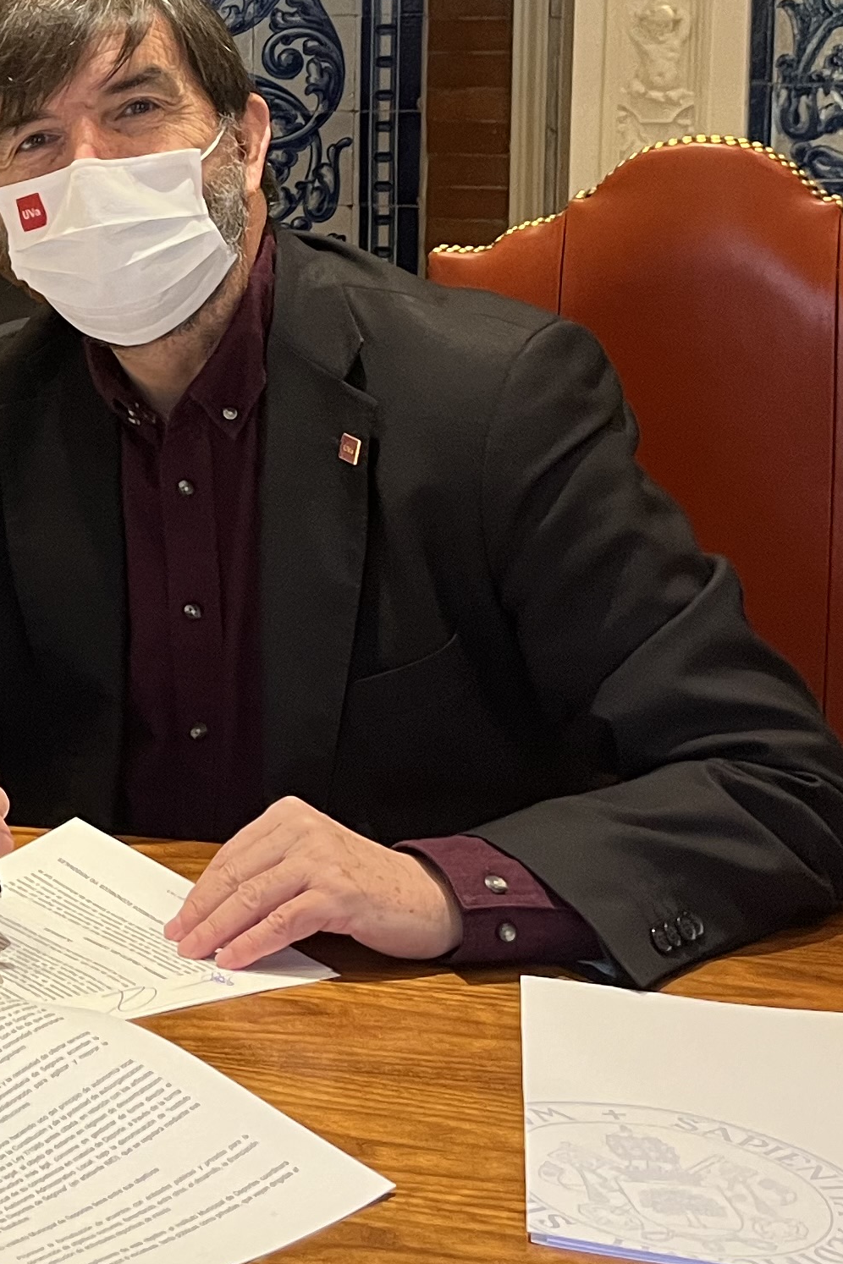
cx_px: -633
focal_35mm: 73
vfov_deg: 27.2
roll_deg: +1.8
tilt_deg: -6.4
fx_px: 2564
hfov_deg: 16.1
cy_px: 261
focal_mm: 5.1
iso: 200
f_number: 1.6
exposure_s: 1/50
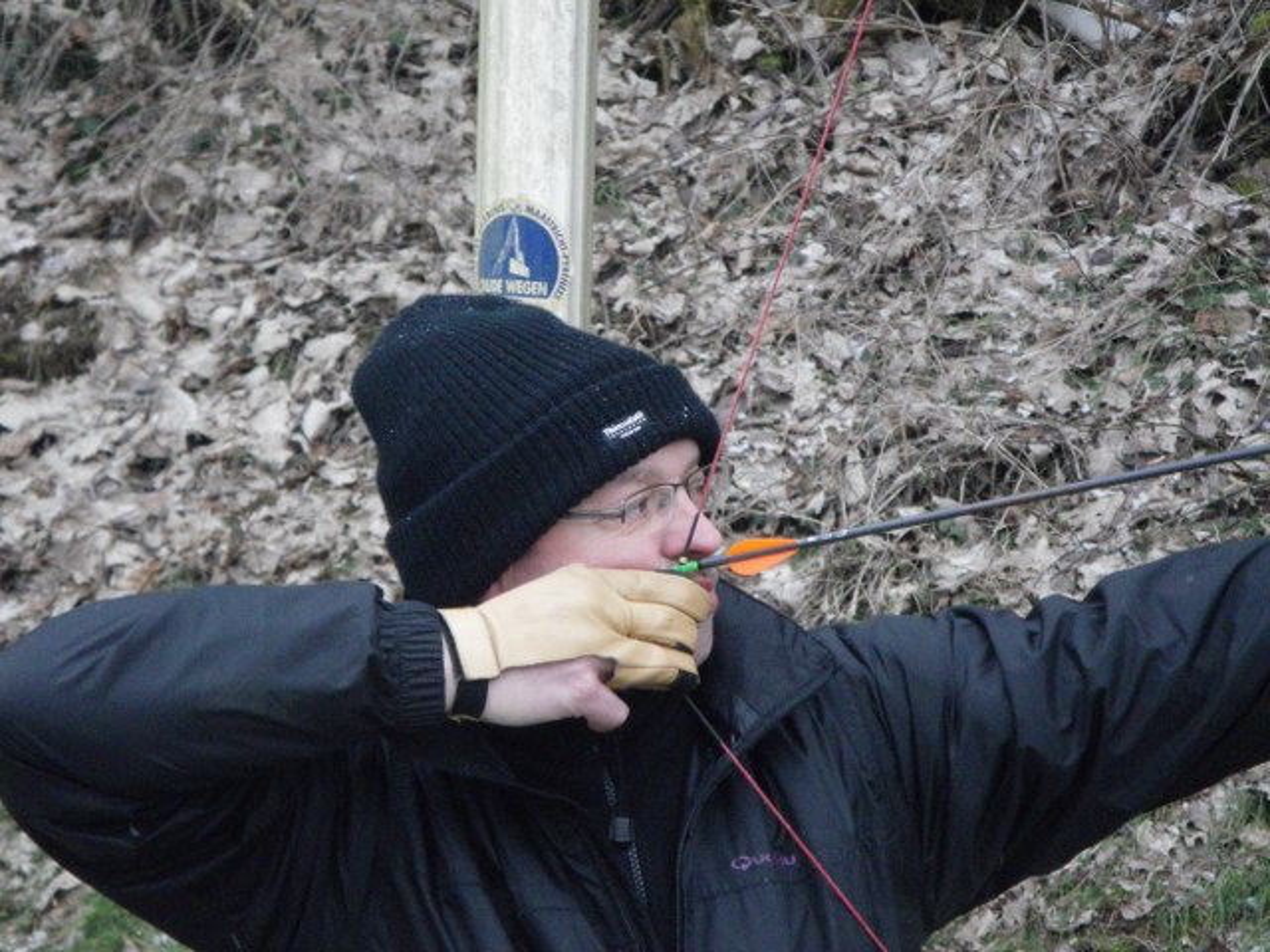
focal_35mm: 140
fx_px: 5136
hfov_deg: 14.1
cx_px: 635
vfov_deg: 10.6
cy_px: 476
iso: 500
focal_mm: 25
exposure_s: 1/250
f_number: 5.5
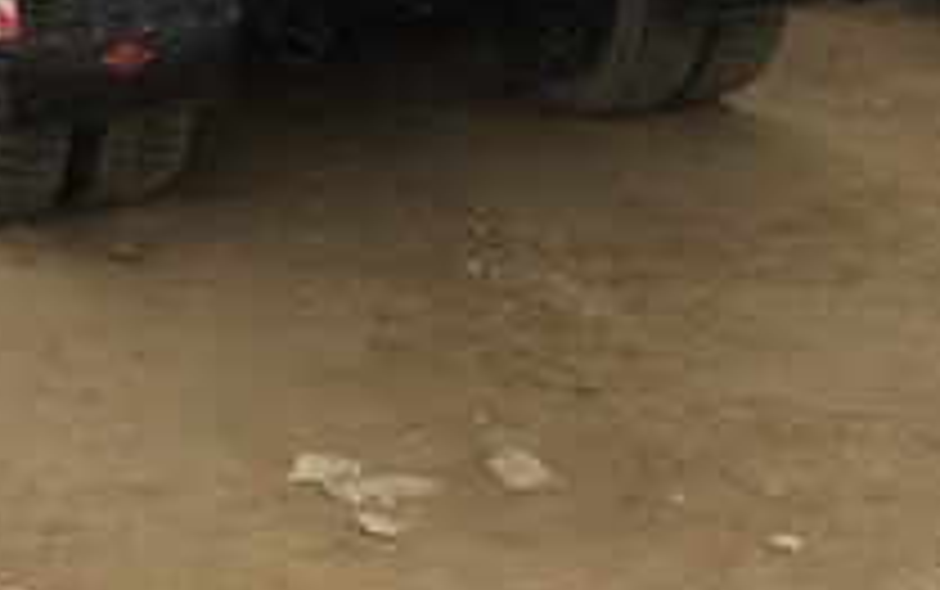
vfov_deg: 16.8
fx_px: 1872
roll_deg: -0.3
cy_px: -189
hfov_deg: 28.1
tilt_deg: -5.7
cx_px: 369
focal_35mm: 73
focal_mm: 4.15
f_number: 2.2
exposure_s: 1/108
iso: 32
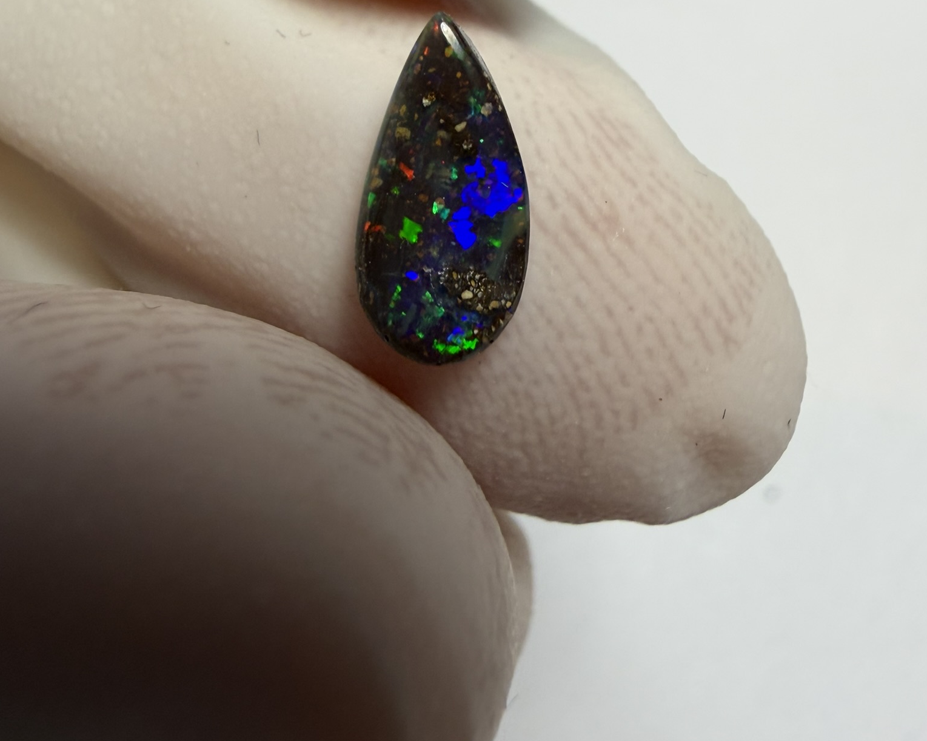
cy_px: 225
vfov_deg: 42.5
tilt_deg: -67.0
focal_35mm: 34
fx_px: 933
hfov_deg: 52.8
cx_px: 464
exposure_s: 1/100
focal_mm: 2.22
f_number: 2.2
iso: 64
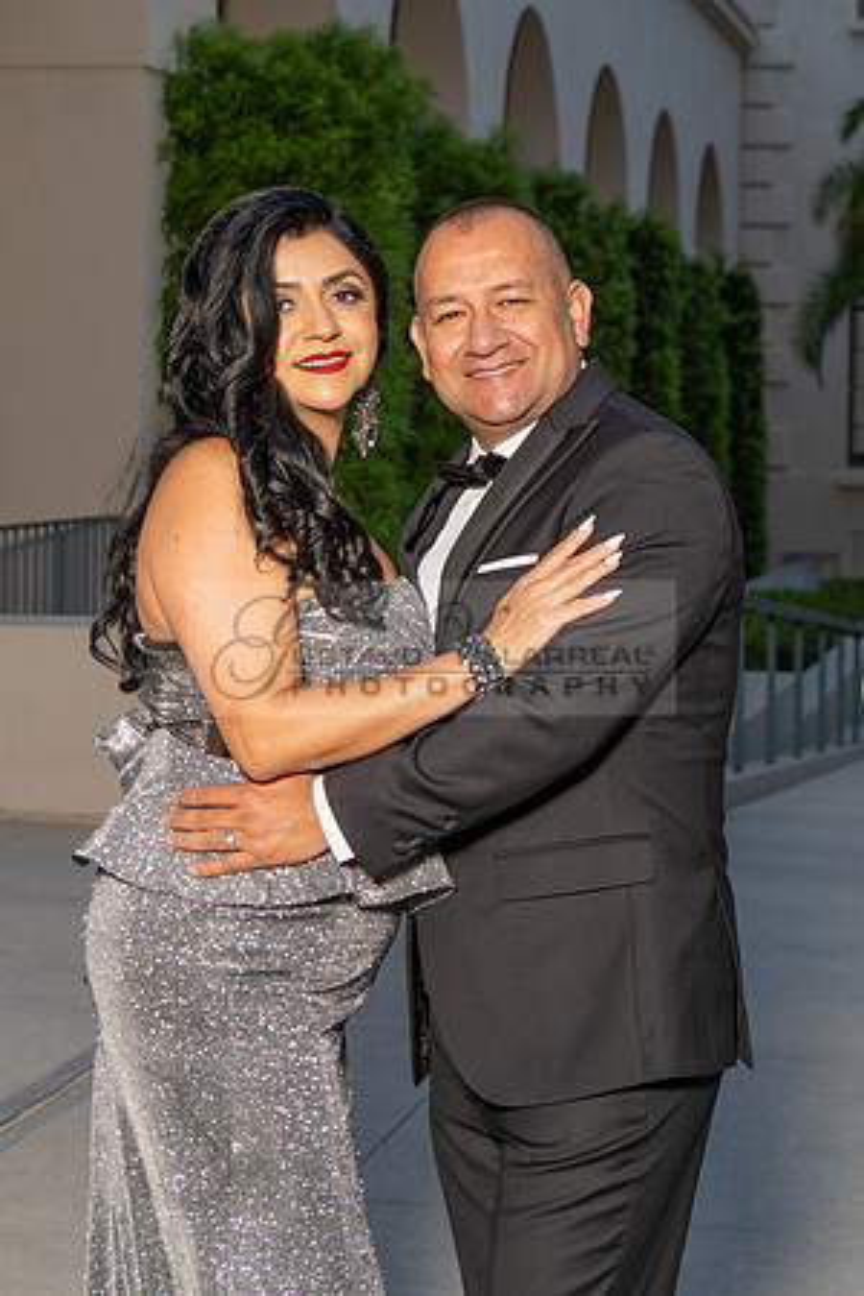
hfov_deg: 17.1
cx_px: 460
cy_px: 517
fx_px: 2878
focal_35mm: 80
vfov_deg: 25.3
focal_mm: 41
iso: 400
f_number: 4.5
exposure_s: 1/200
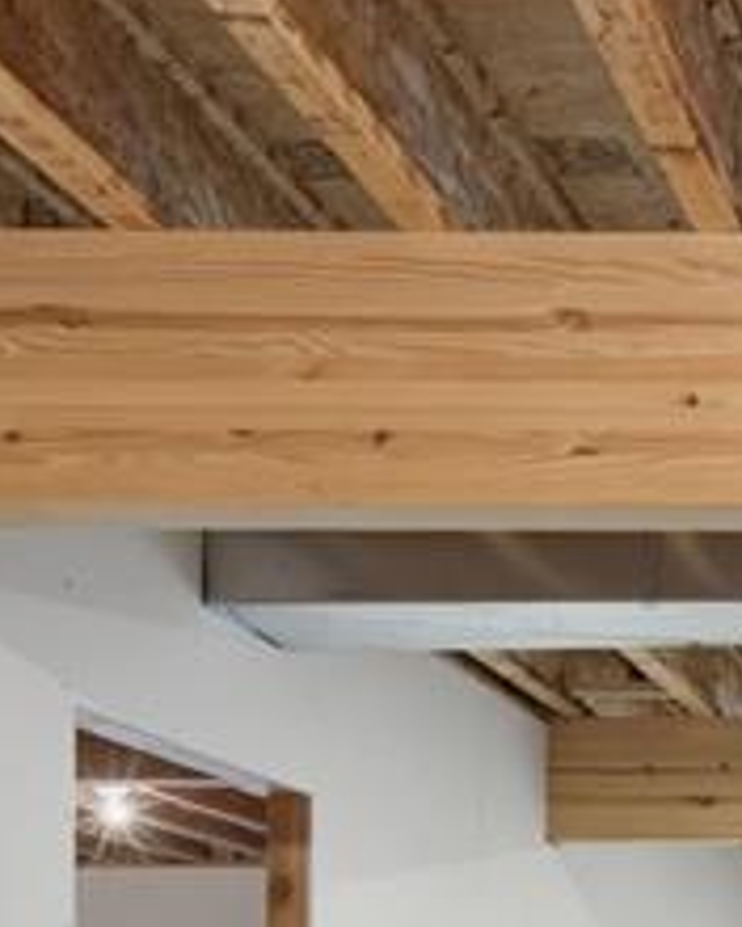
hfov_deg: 18.3
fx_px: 1922
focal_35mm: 70
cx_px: 1239
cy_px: 1125
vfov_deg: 24.5
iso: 250
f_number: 6.3
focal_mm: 16
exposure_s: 1.3
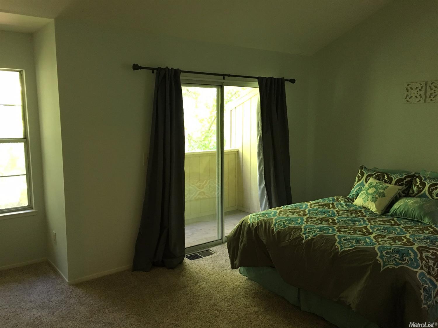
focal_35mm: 29
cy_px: 164
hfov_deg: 61.7
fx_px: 367
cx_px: 219
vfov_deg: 48.2
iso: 160
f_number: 2.2
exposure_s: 1/30
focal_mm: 4.15
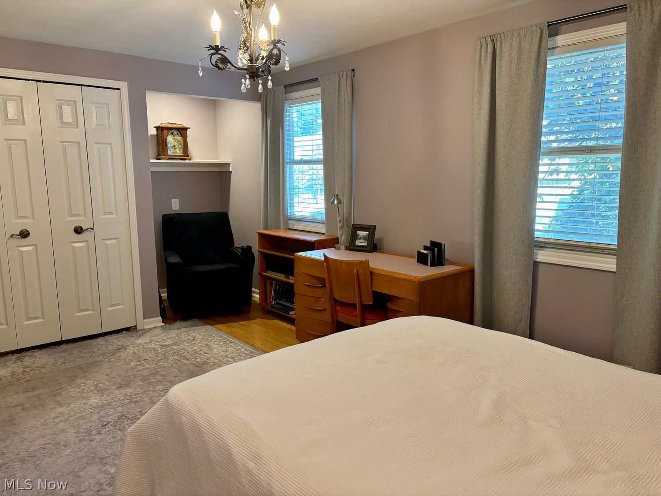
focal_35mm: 26
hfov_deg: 67.3
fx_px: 496
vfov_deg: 53.1
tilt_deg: -8.0
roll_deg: +0.5
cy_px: 248
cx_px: 330
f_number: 1.6
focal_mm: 5.96
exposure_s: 1/60
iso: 200
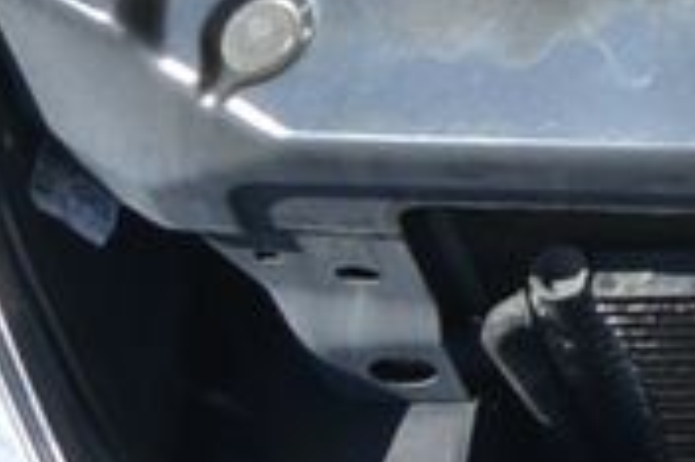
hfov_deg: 11.7
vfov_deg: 8.0
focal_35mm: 157
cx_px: 1422
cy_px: -673
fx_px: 3028
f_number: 5
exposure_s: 1/800
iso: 160
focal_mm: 10
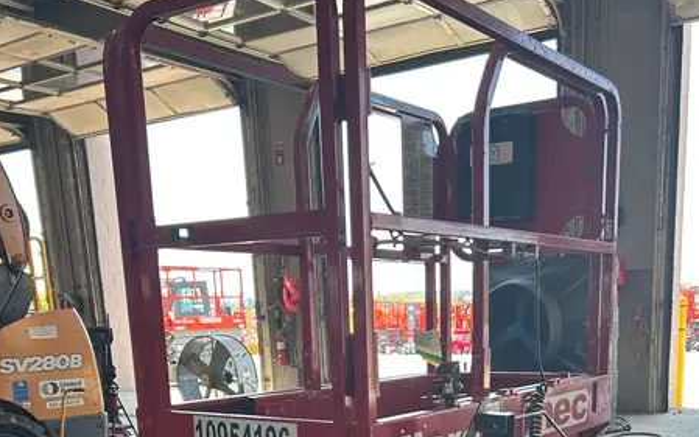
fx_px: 858
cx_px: 400
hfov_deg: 44.2
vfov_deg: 25.9
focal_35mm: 45
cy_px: 512
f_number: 1.5
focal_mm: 5.7
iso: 50
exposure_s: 1/252
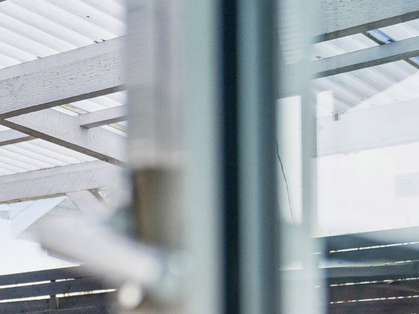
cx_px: -187
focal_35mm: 94
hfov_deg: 18.7
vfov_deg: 14.8
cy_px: 437
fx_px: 1138
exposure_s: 1/160
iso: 2000
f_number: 2.8
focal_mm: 31
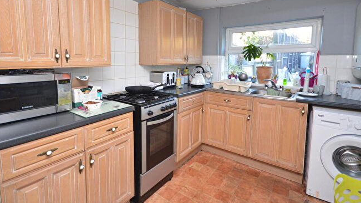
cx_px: 173
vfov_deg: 58.8
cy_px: 77
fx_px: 178
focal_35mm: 19
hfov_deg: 90.9
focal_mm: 11
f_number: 4.2
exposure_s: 1/60
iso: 900
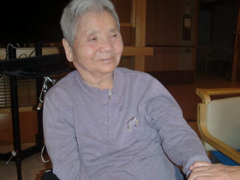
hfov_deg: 49.0
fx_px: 263
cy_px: 90
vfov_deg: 37.7
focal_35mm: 38
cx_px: 120
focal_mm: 6.66
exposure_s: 1/60
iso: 80
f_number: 3.9
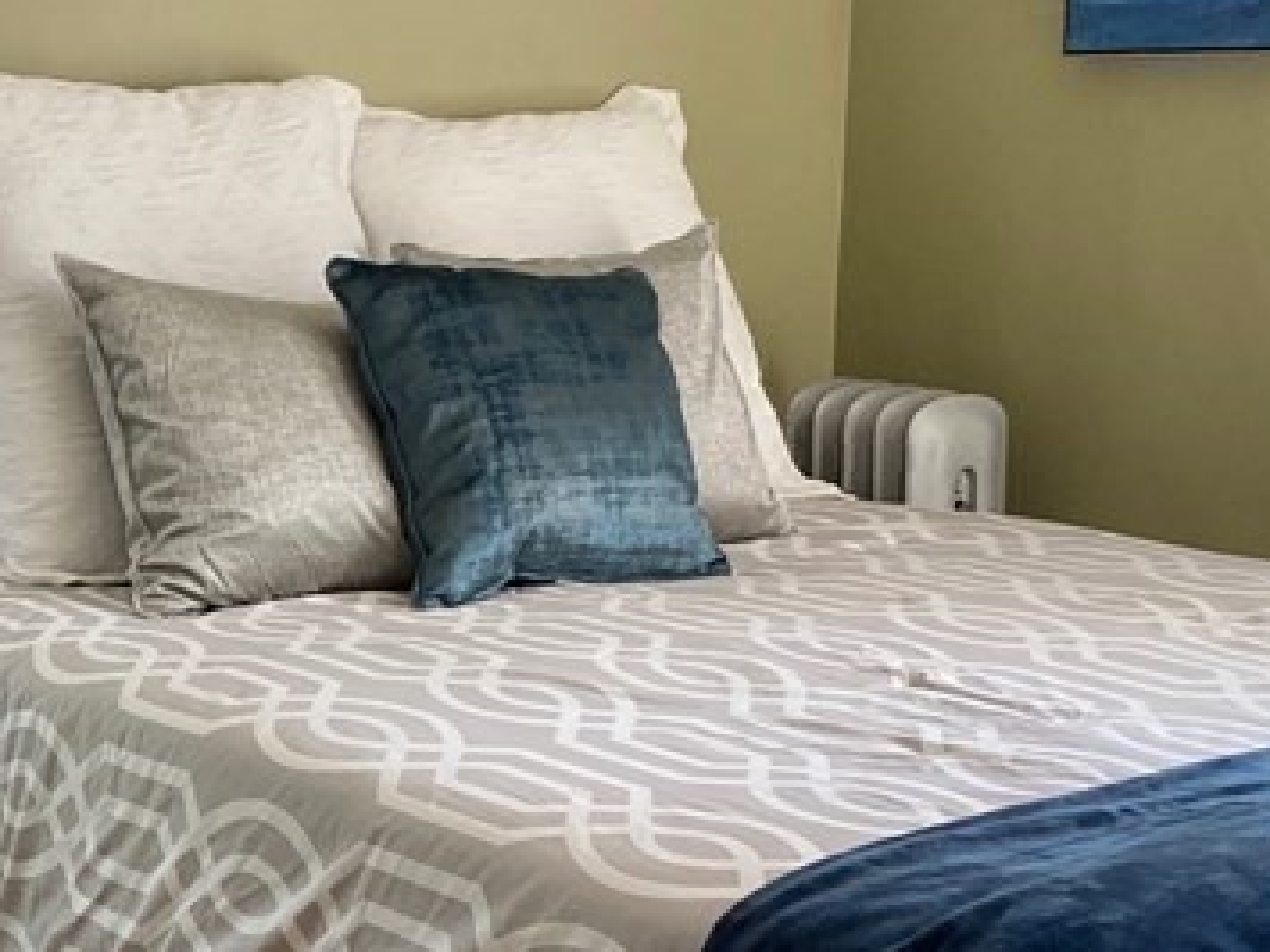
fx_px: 2751
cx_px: 343
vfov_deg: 19.6
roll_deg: -0.6
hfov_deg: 25.7
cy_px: 616
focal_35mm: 75
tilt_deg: -10.6
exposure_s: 1/113
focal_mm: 4.25
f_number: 1.8
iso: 125
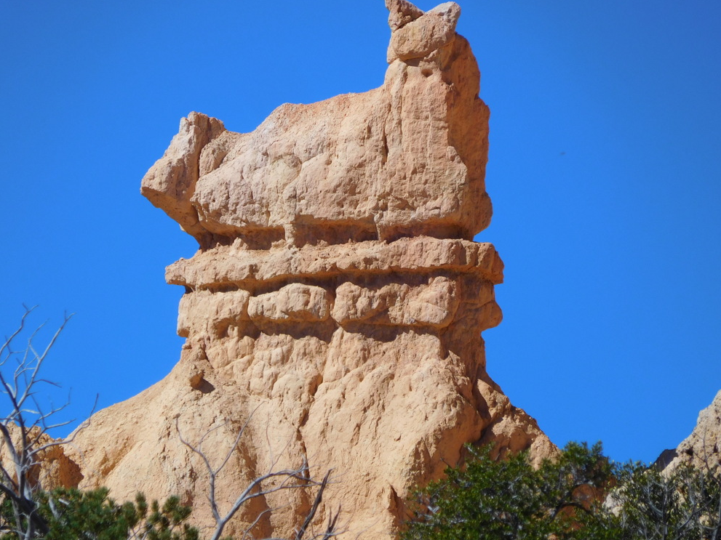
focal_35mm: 377
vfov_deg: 3.9
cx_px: 340
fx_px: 7851
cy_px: 252
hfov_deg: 5.3
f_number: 6
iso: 125
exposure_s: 1/800
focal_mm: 62.4
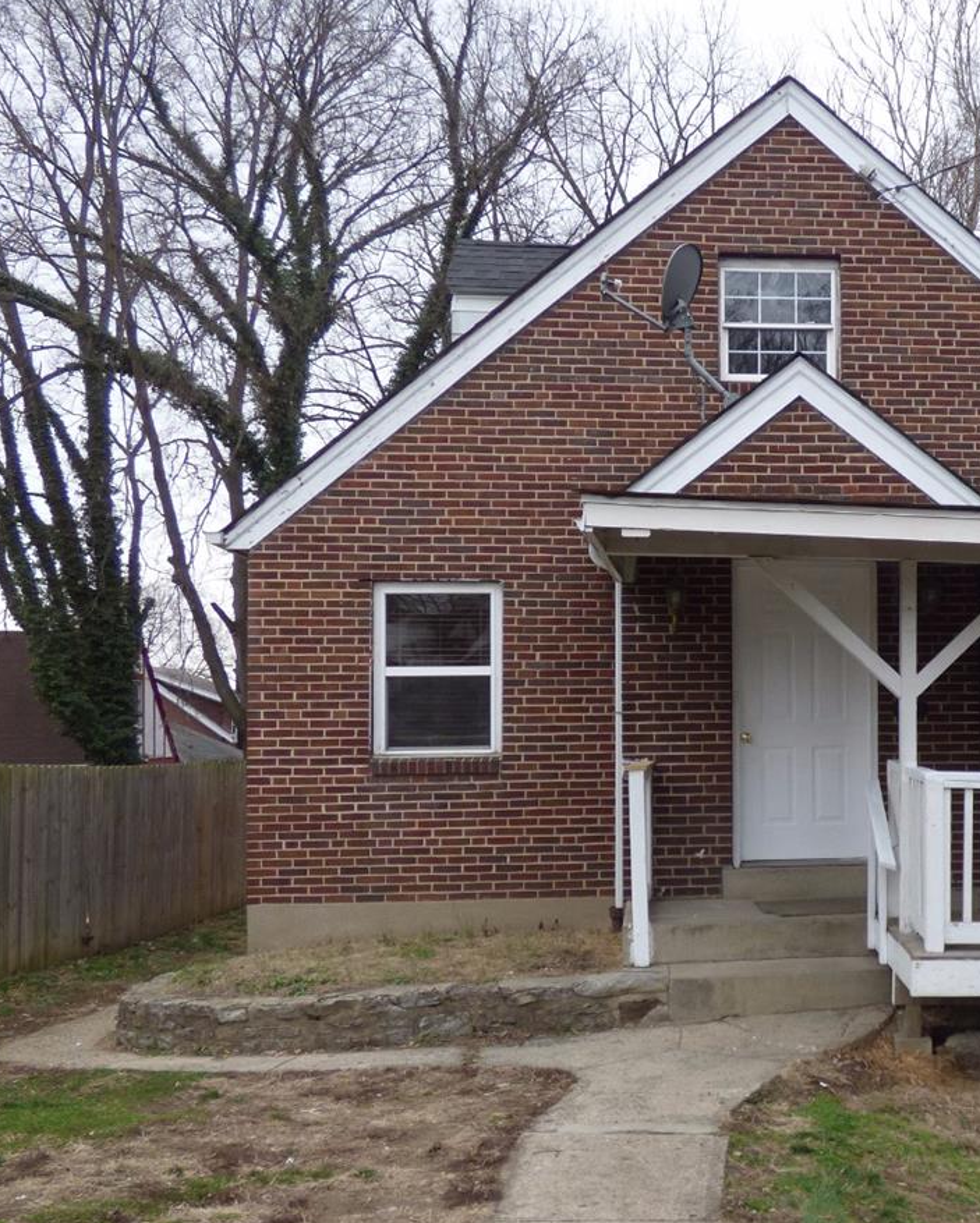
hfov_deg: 35.4
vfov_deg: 45.7
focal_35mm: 40
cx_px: 860
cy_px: 660
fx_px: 1449
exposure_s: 1/200
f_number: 3
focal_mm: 4.25
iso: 100
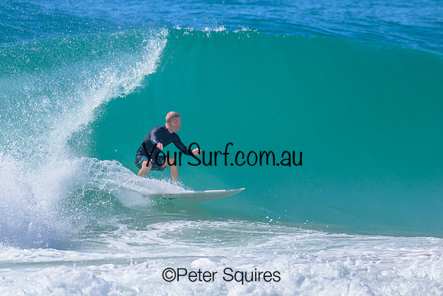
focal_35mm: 1017
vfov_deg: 1.4
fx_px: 12512
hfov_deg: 2.0
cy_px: 108
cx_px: 164
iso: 1100
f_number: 11
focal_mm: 800
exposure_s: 1/2000
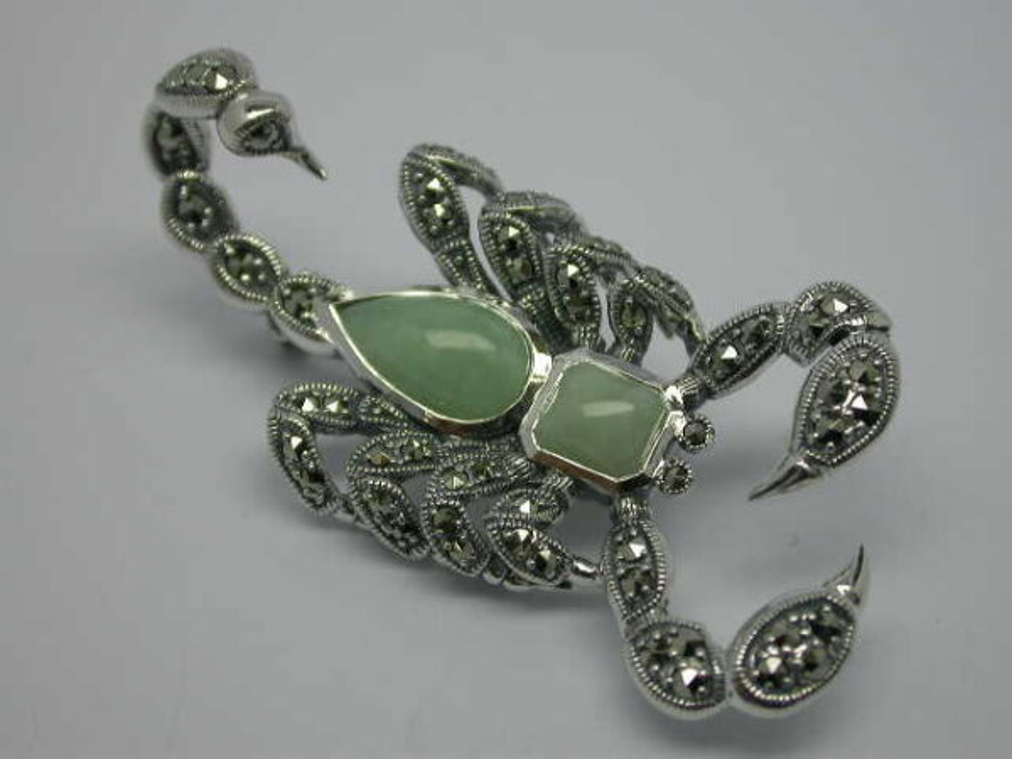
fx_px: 2485
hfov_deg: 23.0
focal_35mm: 85
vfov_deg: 17.4
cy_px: 380
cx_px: 506
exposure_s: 1/158
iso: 100
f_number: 3.6
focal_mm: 17.7
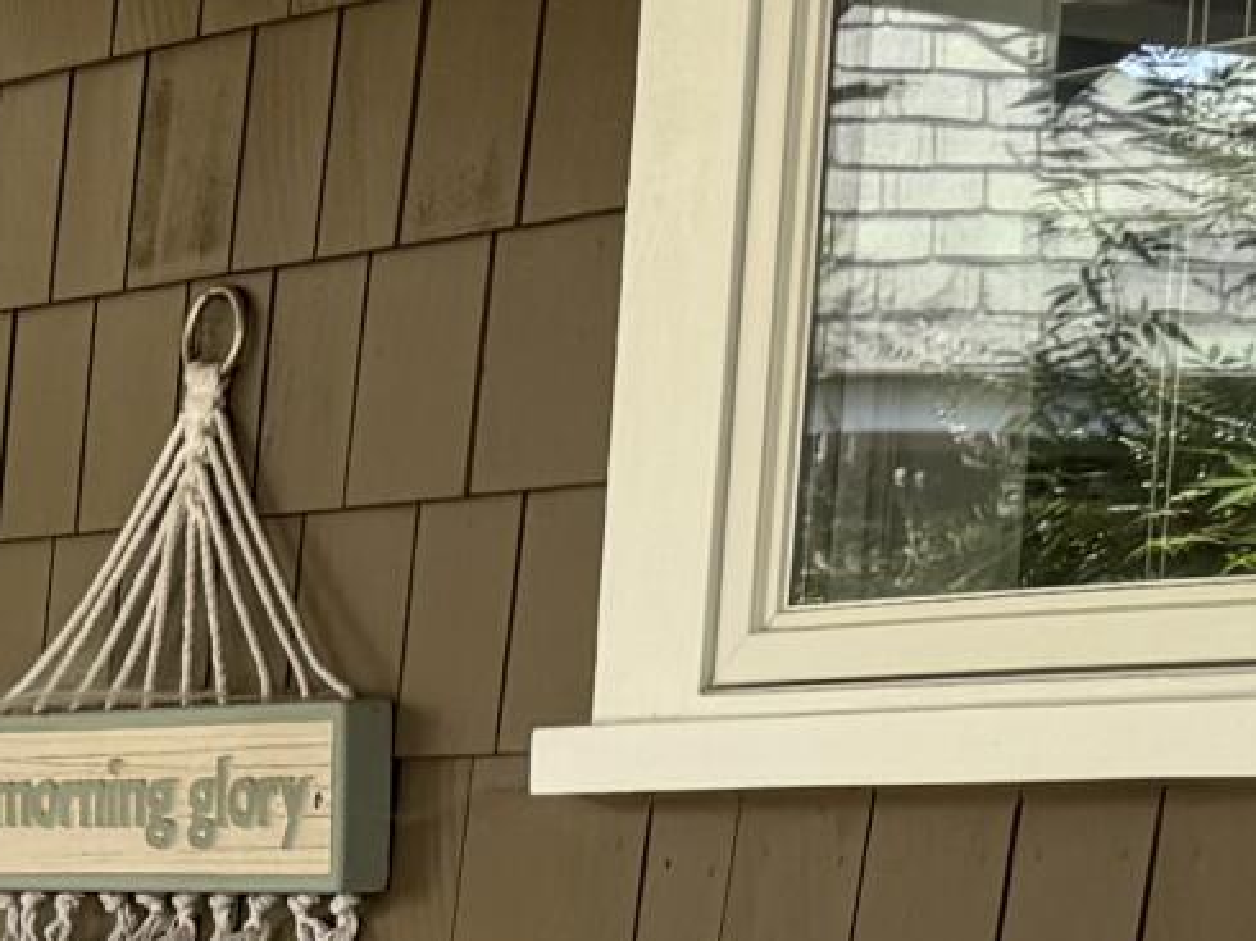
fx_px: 5331
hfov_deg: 12.8
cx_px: -543
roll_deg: -0.3
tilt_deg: -11.4
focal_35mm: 147
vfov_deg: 9.4
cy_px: 1936
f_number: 1.78
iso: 64
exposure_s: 1/220
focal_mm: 6.76
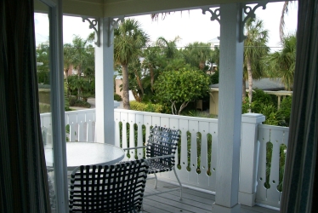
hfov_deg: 48.4
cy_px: 113
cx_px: 159
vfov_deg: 33.4
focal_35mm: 40
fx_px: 354
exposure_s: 1/305
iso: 80
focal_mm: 6
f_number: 2.7
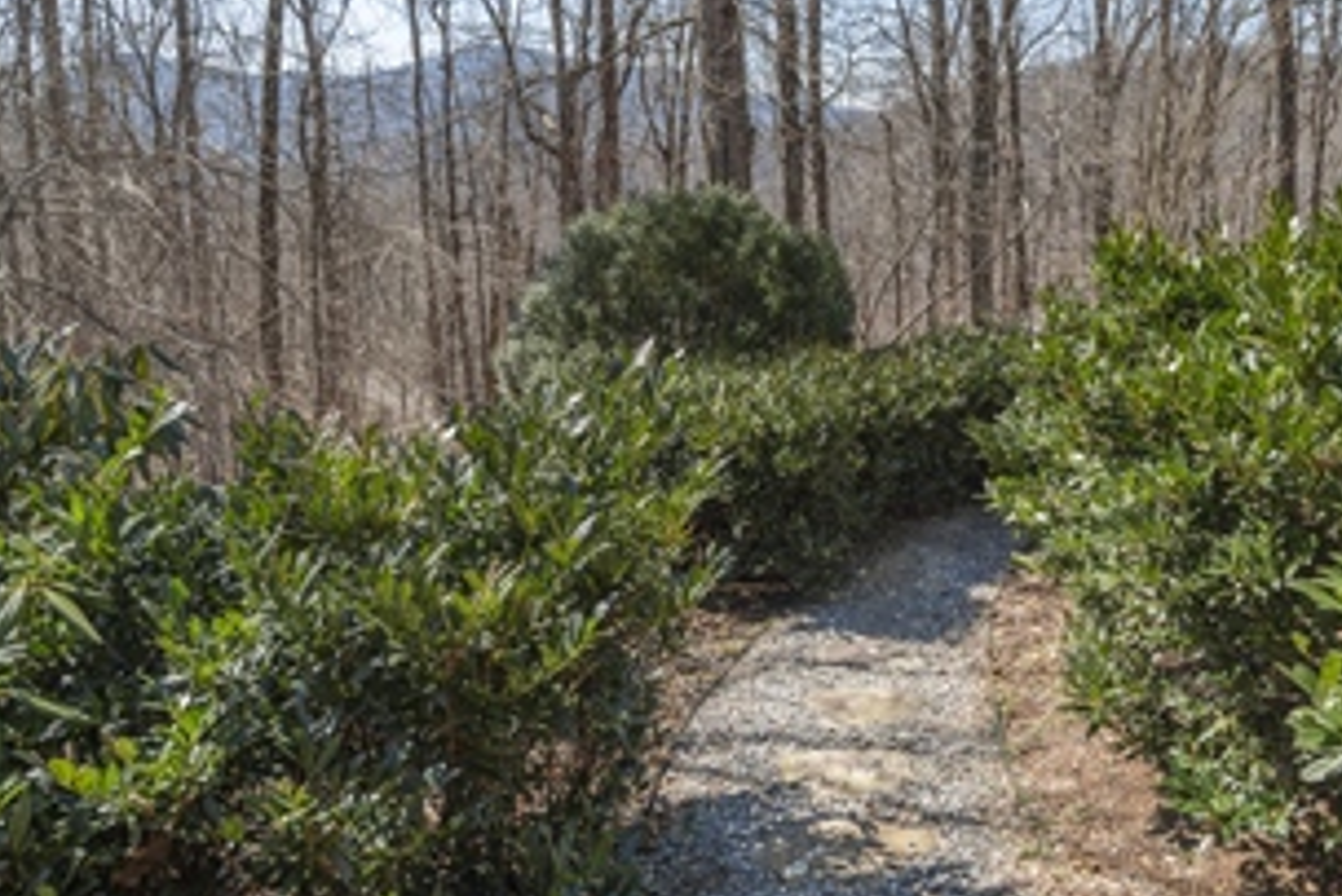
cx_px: 834
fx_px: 1044
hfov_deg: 64.6
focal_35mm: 28
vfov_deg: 45.3
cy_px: 260
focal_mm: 17
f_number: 7.1
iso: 320
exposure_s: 1/400
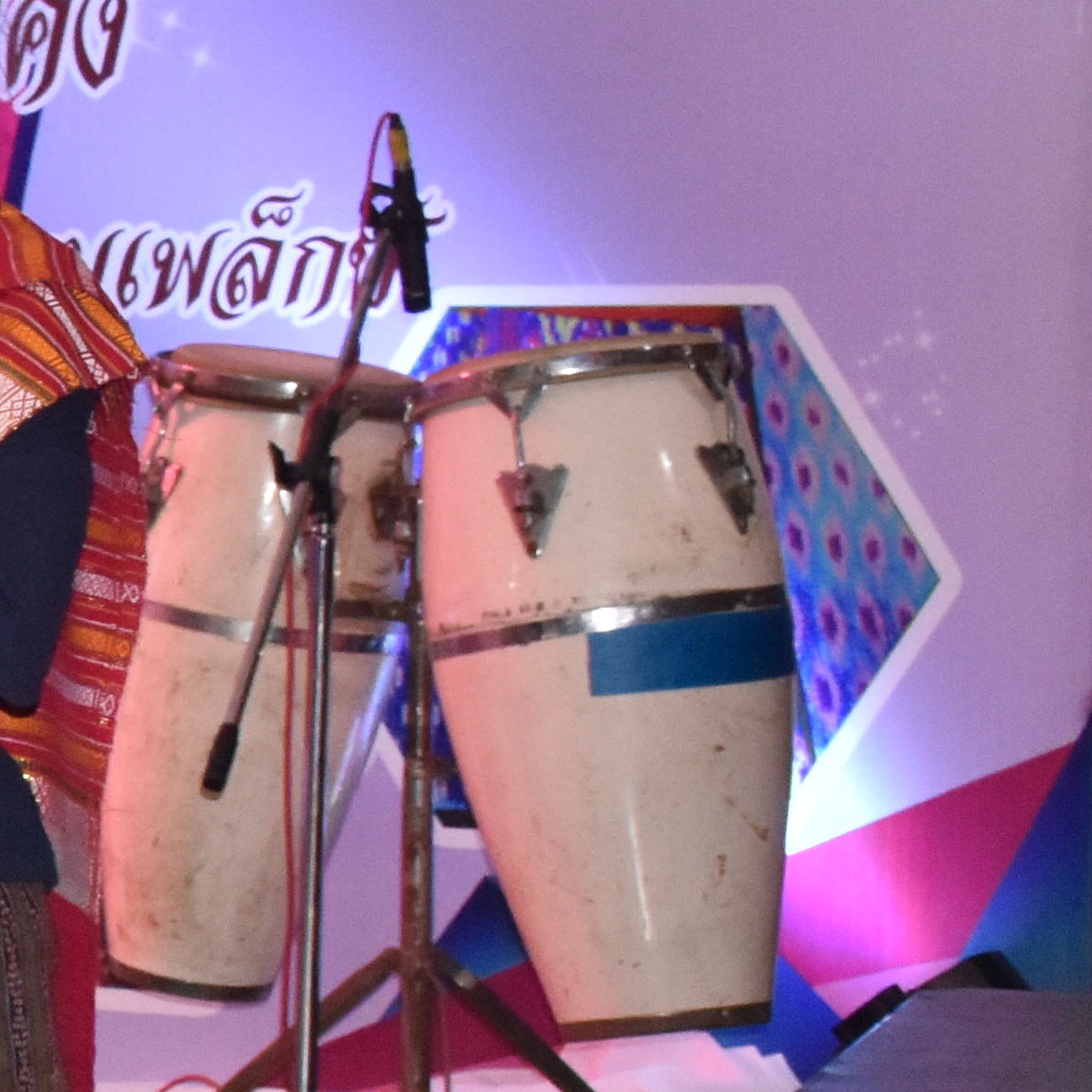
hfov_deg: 9.8
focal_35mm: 156
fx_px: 5568
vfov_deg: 11.2
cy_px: 638
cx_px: -1605
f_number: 9
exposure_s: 1/200
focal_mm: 24
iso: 1250
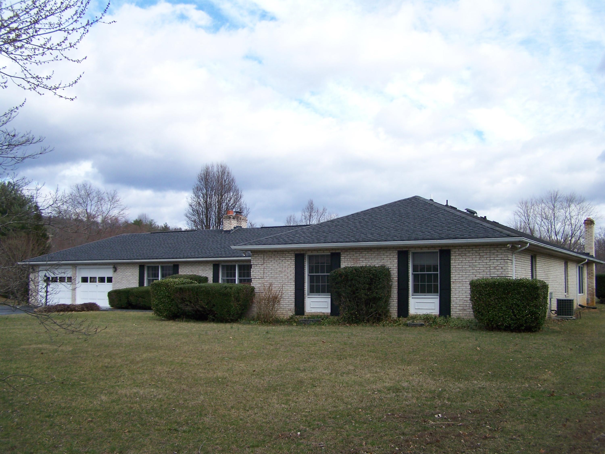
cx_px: 302
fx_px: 664
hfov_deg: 49.0
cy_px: 227
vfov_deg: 37.7
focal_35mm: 38
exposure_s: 1/500
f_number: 2.8
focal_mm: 6.3
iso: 64
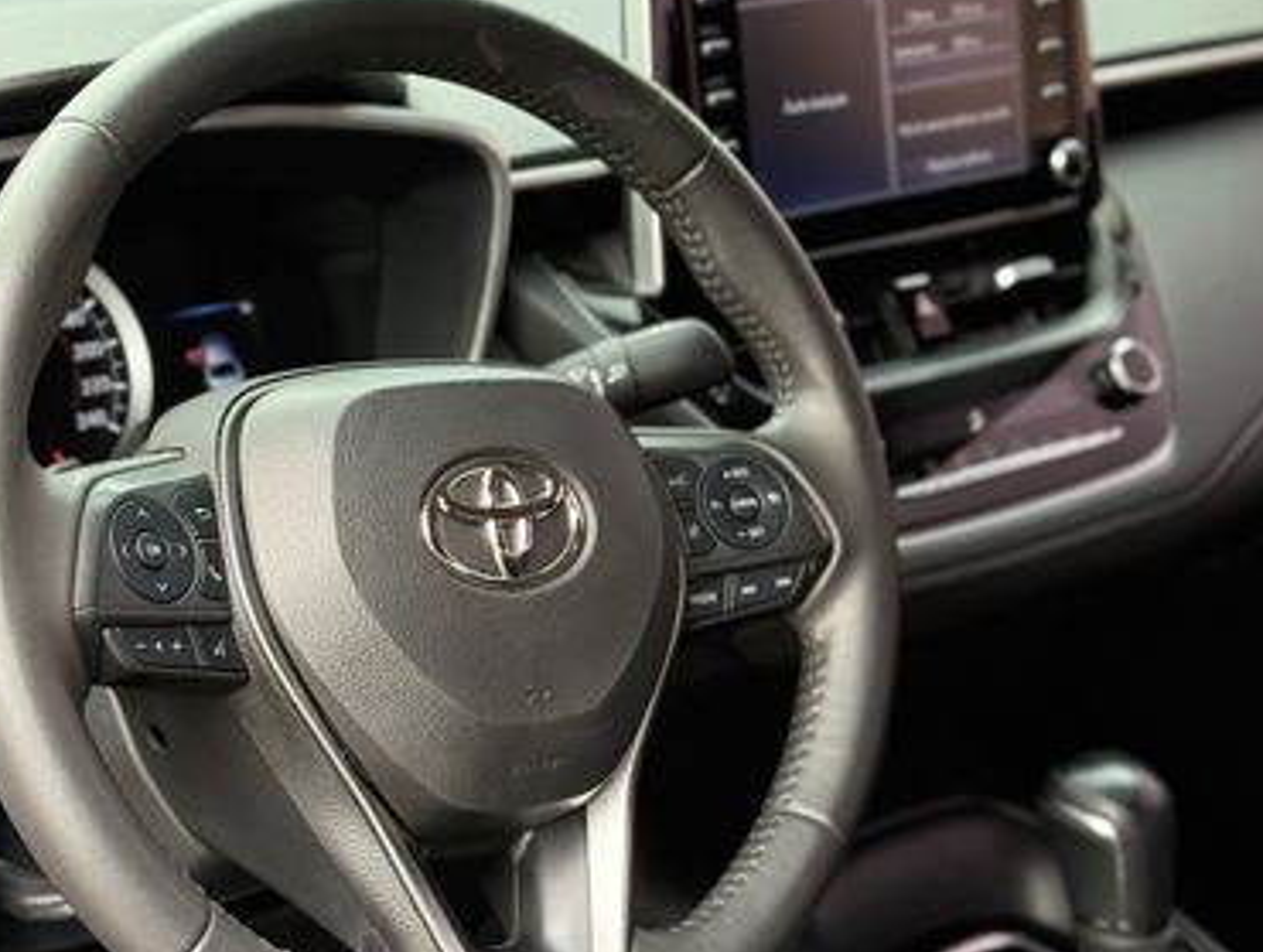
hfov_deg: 31.6
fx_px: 2230
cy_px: 525
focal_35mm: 61
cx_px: 594
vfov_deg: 24.1
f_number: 1.78
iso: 200
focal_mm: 6.76
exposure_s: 1/176
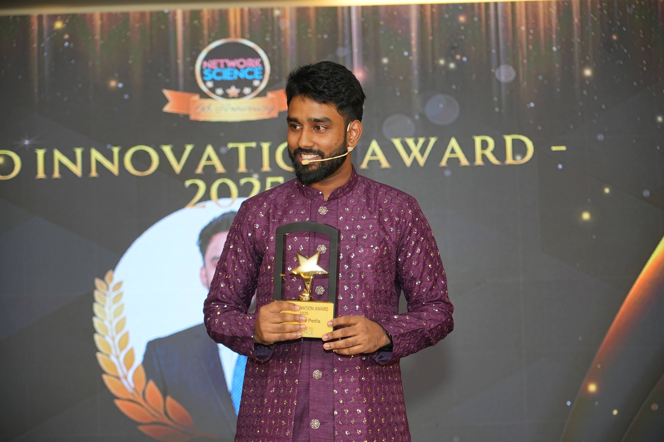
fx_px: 1734
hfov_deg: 21.7
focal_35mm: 94
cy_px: 221
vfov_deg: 14.6
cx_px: 332
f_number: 4
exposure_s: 1/125
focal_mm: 94
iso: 640
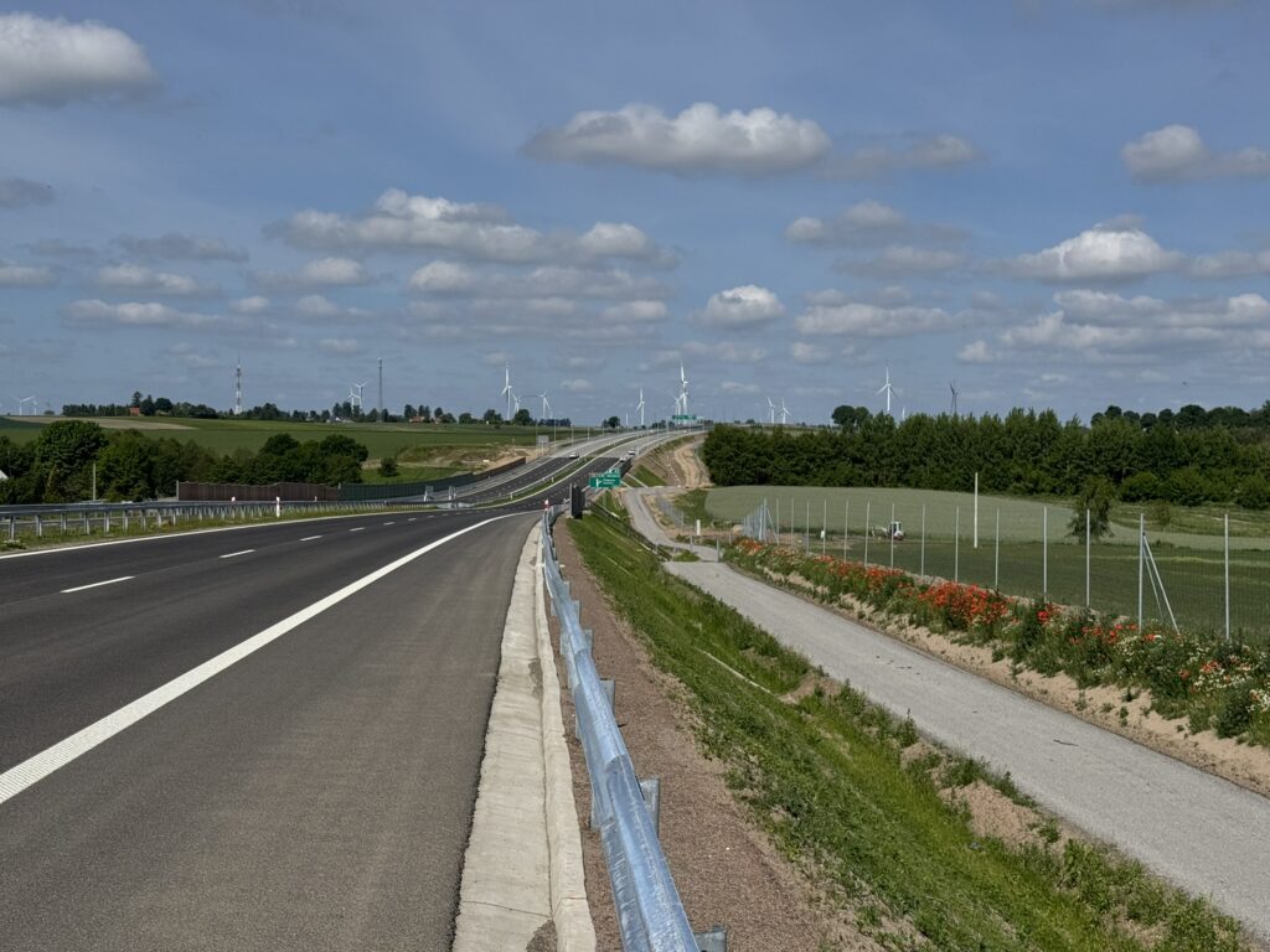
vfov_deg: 30.3
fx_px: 1761
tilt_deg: -1.1
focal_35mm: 48
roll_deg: -0.5
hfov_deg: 39.7
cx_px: 635
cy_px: 476
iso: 64
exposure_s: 1/9009
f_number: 1.78
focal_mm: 6.76
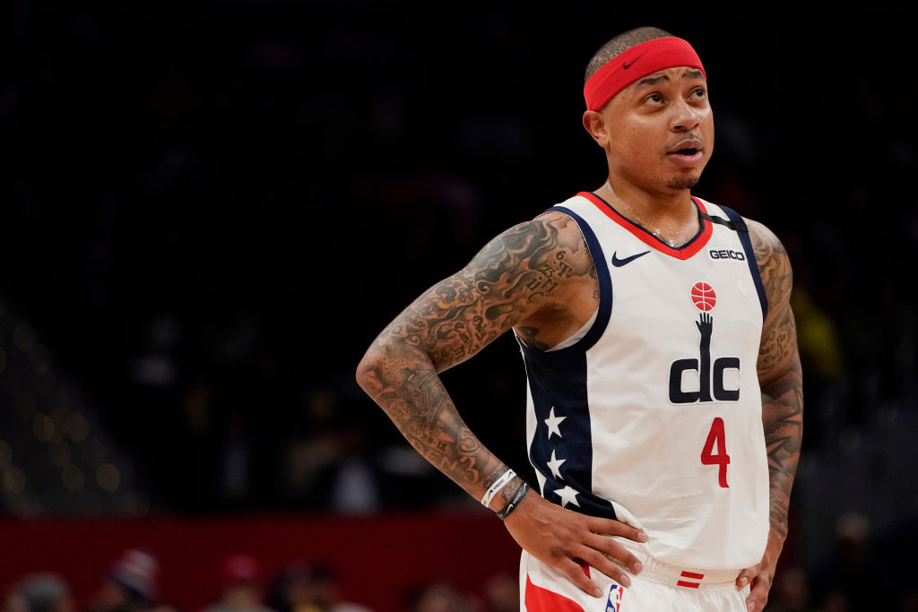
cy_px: 306
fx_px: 7880
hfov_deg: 6.7
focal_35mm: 309
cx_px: 459
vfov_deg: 4.4
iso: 6400
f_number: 5.6
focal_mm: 309
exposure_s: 1/1600
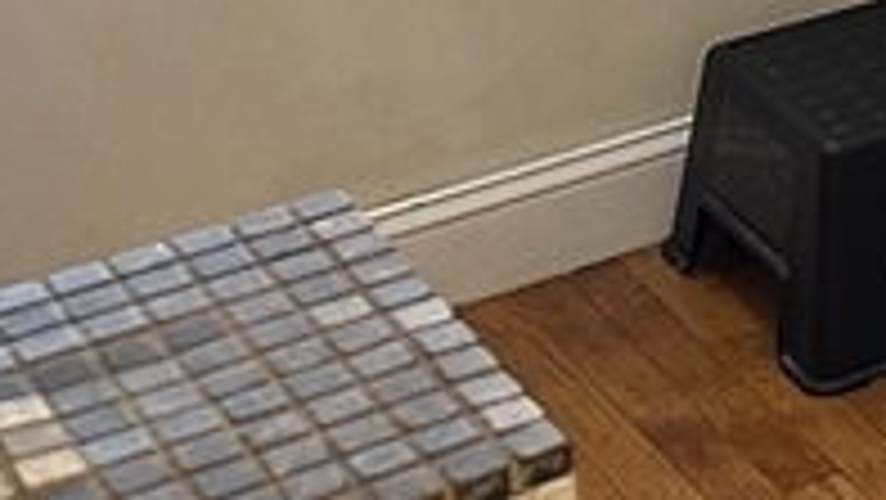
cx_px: 1992
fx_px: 3196
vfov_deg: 8.4
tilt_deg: -12.7
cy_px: -581
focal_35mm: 136
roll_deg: -0.6
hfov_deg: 12.8
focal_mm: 6.86
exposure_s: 1/60
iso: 200
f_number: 1.78
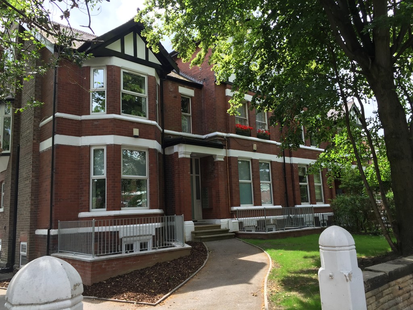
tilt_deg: +7.7
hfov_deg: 61.7
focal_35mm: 29
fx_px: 346
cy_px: 155
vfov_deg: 48.2
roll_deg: +1.6
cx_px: 206
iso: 32
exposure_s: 1/388
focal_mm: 4.15
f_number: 2.2
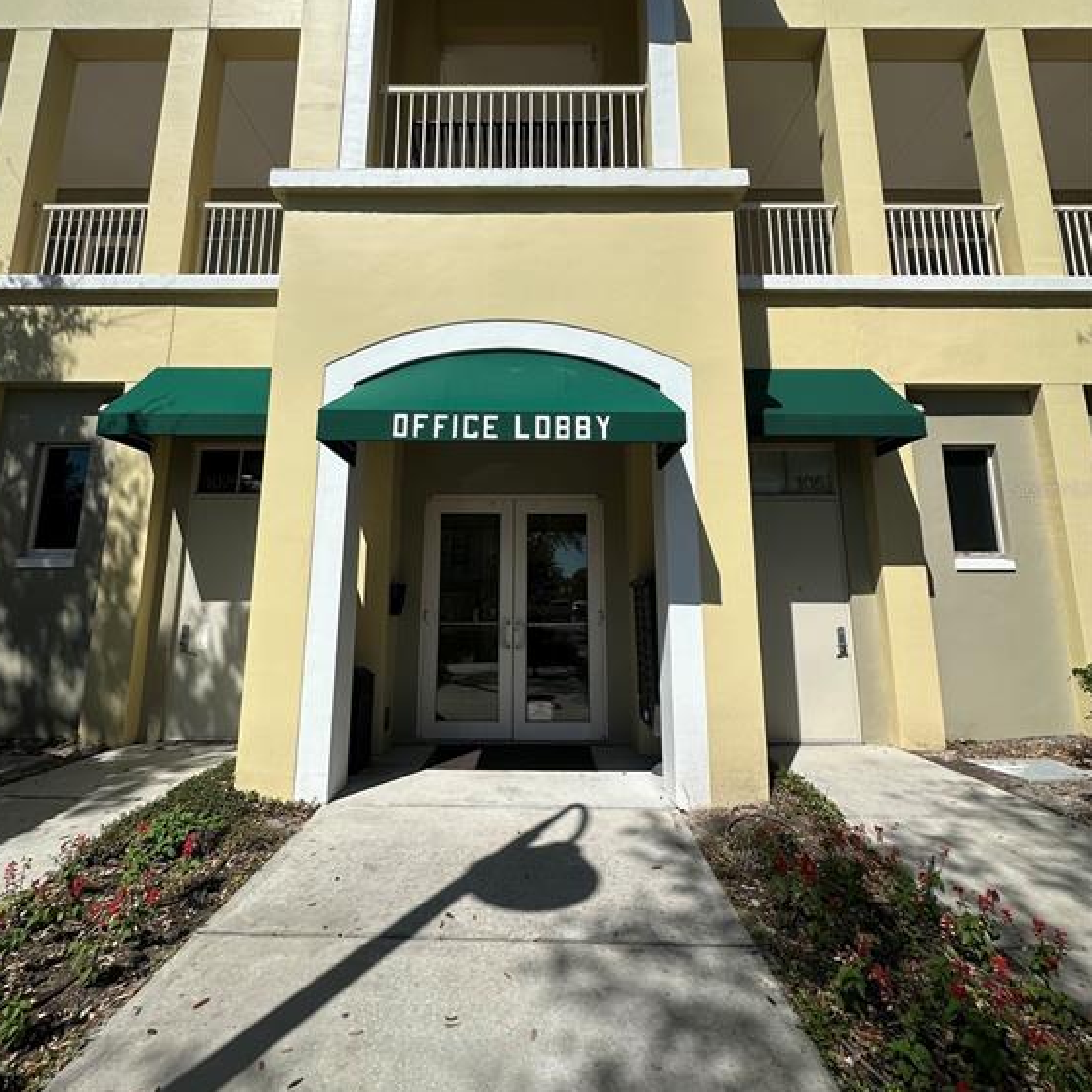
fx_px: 607
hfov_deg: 84.0
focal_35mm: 17
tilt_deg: +7.7
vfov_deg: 83.7
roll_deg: -2.8
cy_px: 488
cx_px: 535
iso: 50
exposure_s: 1/4464
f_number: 2.2
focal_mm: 2.22
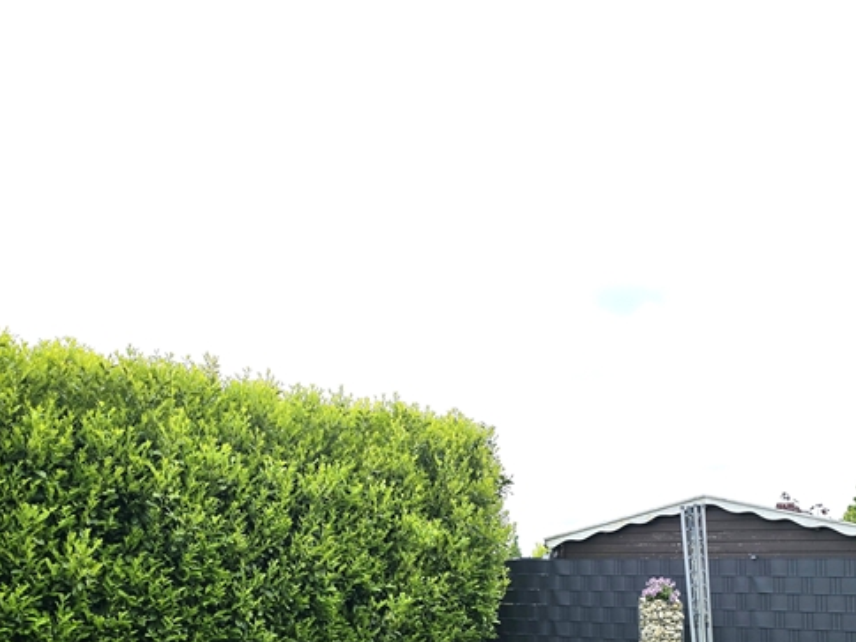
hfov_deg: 49.0
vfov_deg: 36.4
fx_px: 940
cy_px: 515
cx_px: 416
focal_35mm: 38
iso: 12
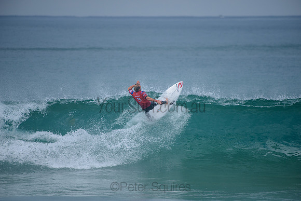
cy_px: 100
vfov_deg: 2.7
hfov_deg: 4.0
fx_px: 4313
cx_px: 150
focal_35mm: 516
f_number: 5.6
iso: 360
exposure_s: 1/2000
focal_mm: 500
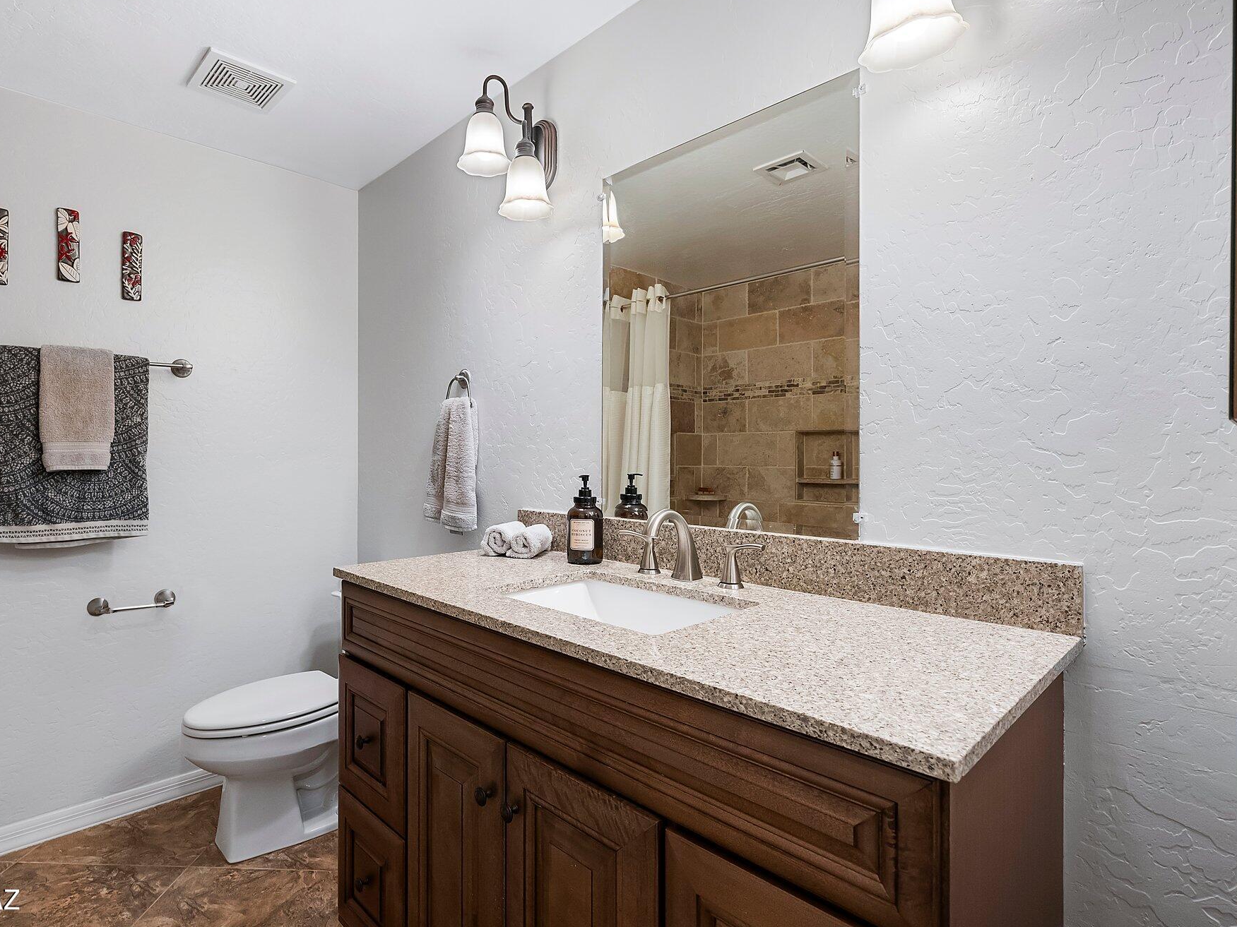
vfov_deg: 71.6
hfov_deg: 87.4
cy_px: 461
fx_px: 643
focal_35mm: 18
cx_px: 546
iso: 2500
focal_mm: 16
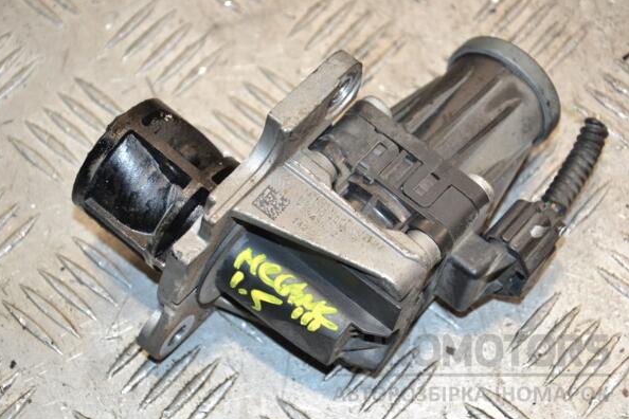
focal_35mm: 106
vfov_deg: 12.9
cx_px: 312
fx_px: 1852
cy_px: 210
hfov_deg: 19.3
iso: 800
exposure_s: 1/200
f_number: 6.3
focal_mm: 70
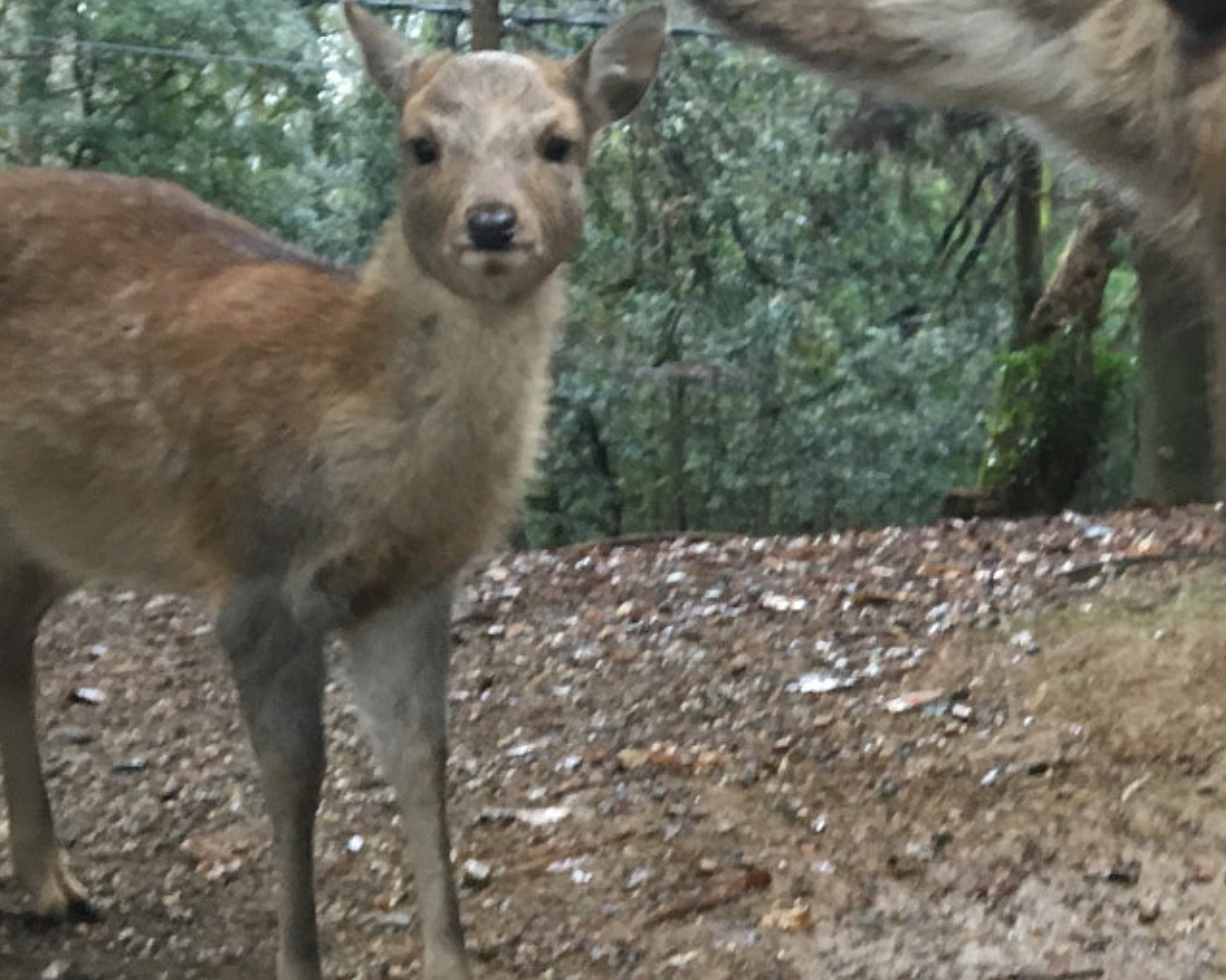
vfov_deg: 21.5
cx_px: 1361
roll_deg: +1.4
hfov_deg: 24.9
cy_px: 373
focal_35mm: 71
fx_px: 2575
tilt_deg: +1.2
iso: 100
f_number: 2.2
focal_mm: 4.15
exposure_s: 1/30
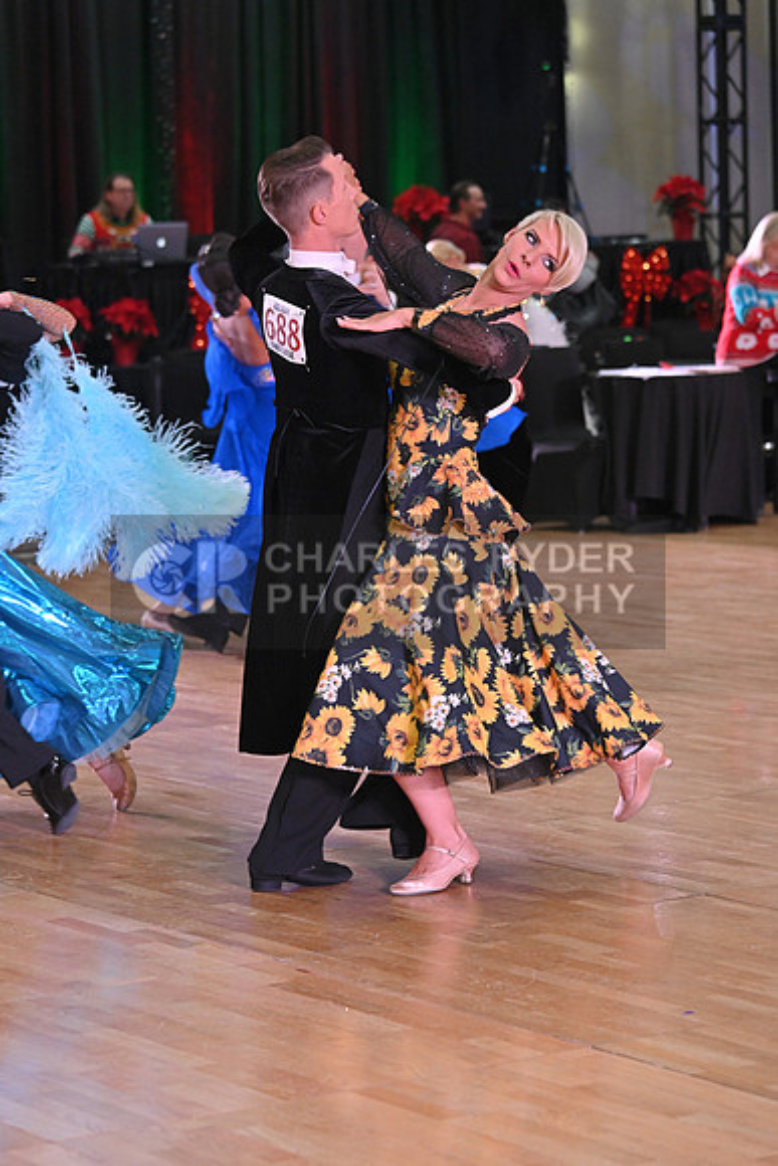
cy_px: 583
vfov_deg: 17.1
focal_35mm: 120
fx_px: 3887
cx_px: 389
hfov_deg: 11.4
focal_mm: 120
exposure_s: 1/400
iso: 3200
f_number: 5.6
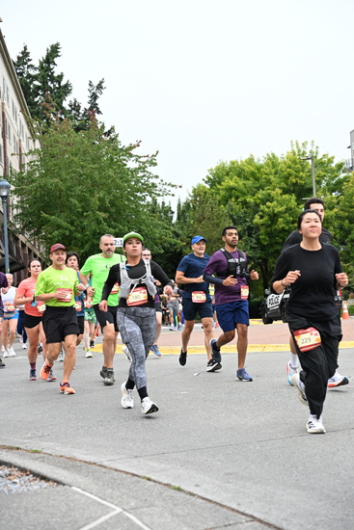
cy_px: 265
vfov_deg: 35.6
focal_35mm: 56
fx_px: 825
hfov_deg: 24.2
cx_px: 177
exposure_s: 1/800
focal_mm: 56
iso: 1600
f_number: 4
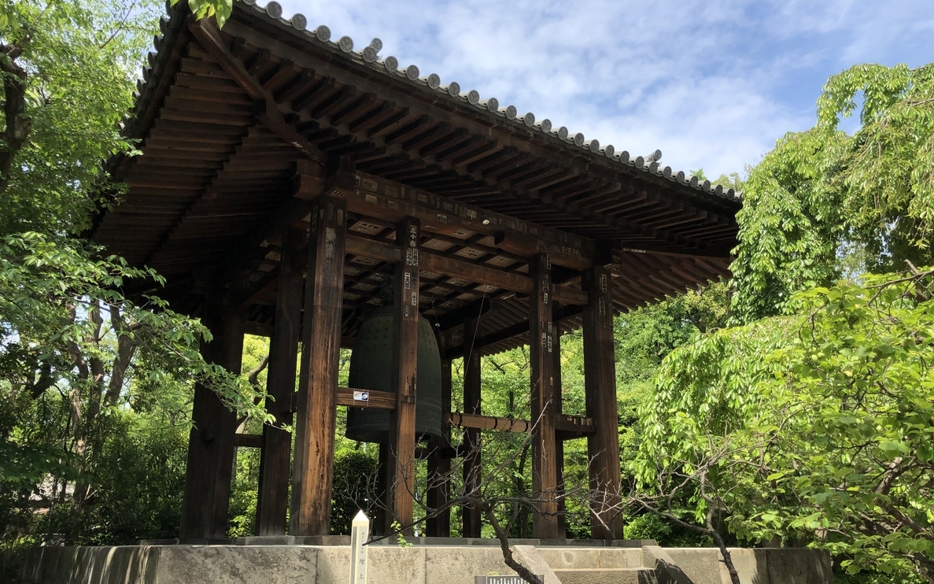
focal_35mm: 30
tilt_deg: +15.5
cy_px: 348
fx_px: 764
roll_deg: -0.1
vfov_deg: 41.7
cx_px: 464
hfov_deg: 62.9
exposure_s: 1/1185
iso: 20
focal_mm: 3.99
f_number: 1.8
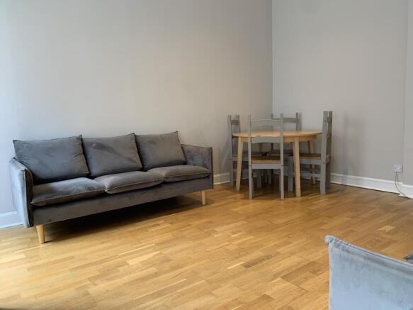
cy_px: 155
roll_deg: +3.0
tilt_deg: -5.3
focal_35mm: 26
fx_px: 310
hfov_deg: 67.3
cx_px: 206
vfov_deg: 53.0
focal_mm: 4.25
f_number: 1.8
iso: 100
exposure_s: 1/60
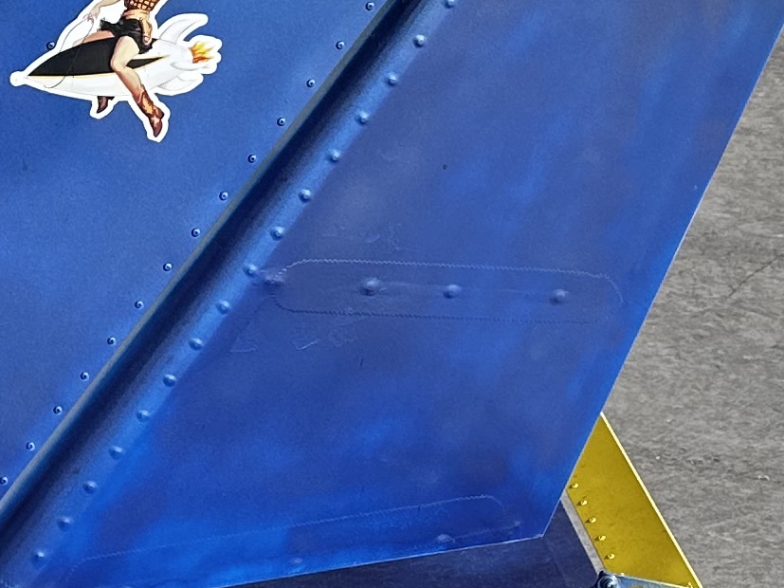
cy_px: 291
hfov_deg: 16.4
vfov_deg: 12.7
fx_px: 2649
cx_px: -23
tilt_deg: -19.7
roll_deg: -0.6
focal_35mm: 117
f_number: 1.78
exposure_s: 1/426
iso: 80
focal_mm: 6.86
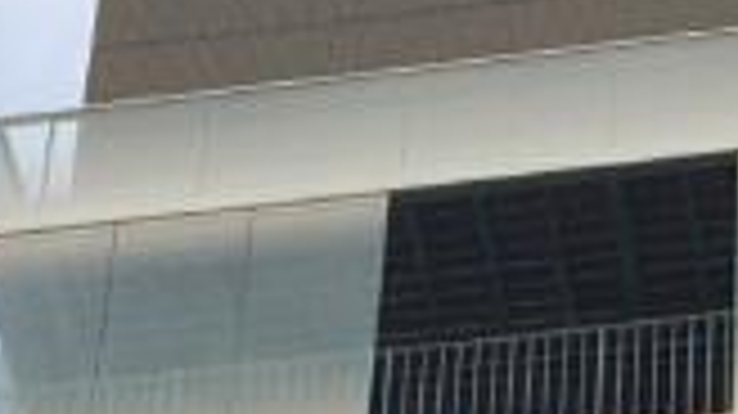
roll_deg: -3.1
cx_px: 544
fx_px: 4811
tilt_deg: +34.6
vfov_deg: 4.5
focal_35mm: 246
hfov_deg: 8.8
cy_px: 1696
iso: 32
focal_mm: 4.15
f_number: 2.2
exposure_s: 1/2053
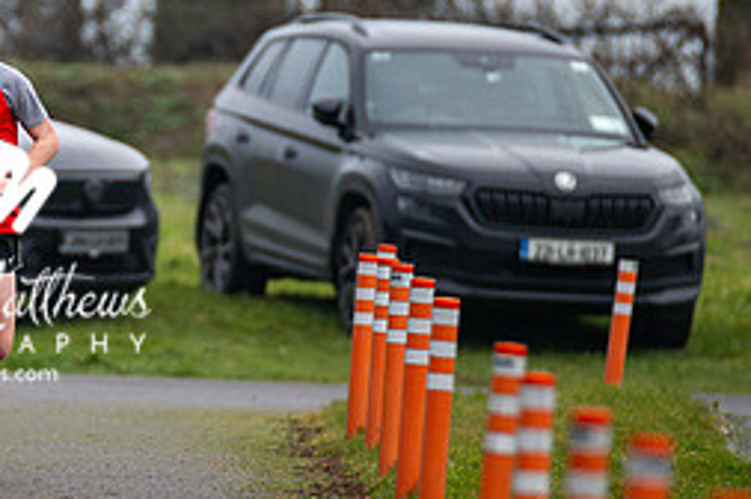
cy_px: 250
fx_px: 21480
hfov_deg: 2.0
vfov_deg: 1.3
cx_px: -50
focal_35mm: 1031
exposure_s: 1/1600
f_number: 2.8
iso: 280
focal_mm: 300
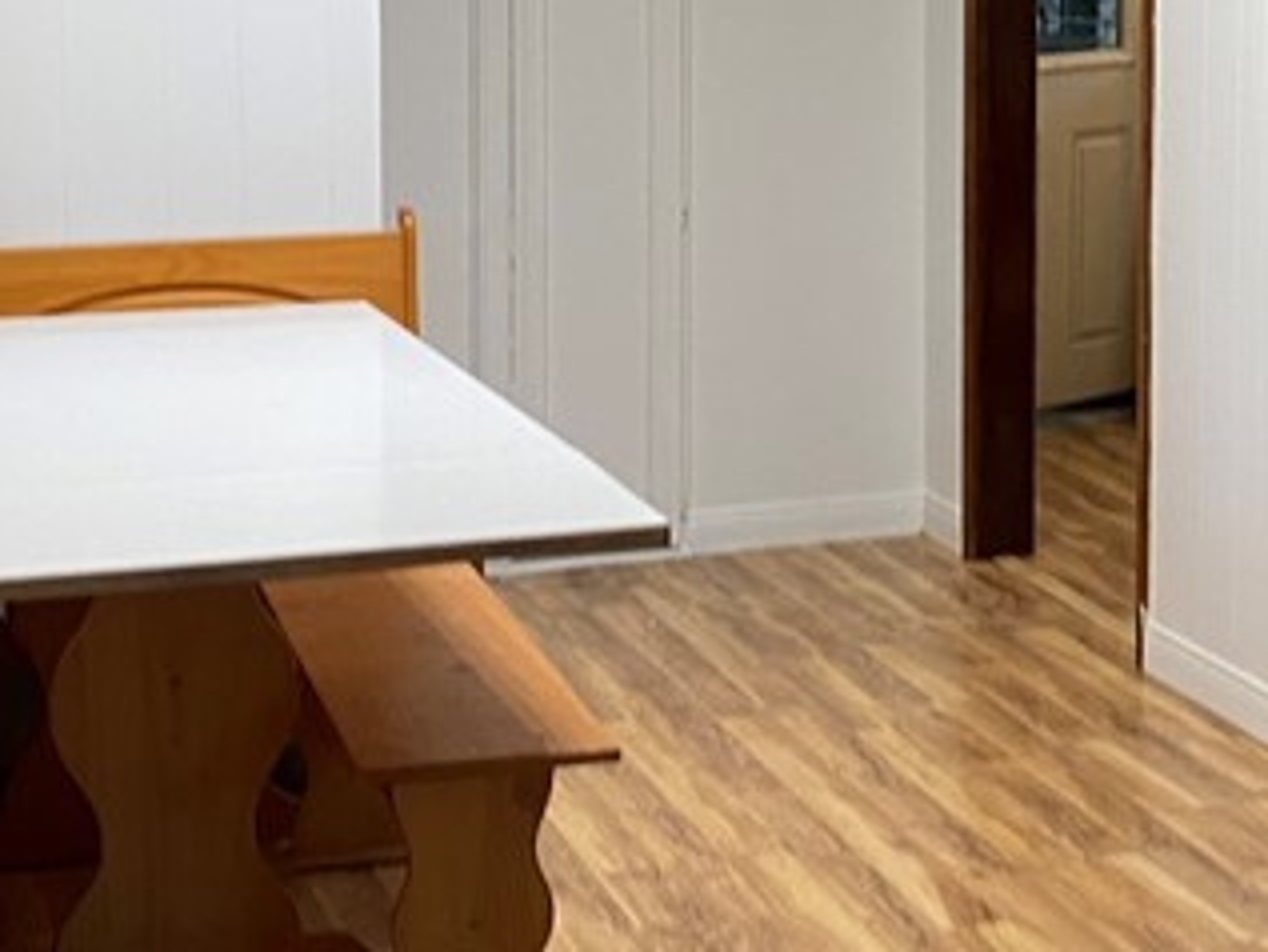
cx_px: 1020
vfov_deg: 17.4
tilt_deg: -4.7
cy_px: 184
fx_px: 3078
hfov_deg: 22.9
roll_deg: -2.5
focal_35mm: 84
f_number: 1.8
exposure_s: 1/60
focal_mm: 4.25
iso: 100
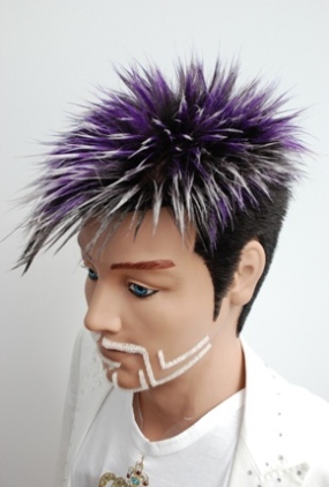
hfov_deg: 26.0
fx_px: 713
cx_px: 164
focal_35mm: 52
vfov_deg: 37.7
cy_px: 244
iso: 1000
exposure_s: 1/100
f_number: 5
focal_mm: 35
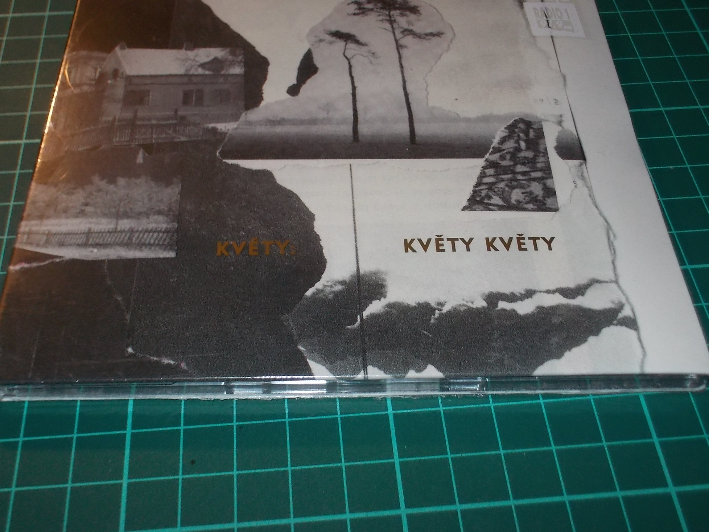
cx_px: 360
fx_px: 881
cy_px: 230
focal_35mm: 43
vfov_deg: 33.5
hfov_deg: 43.9
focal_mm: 5.2
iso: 200
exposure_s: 1/30
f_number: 3.7
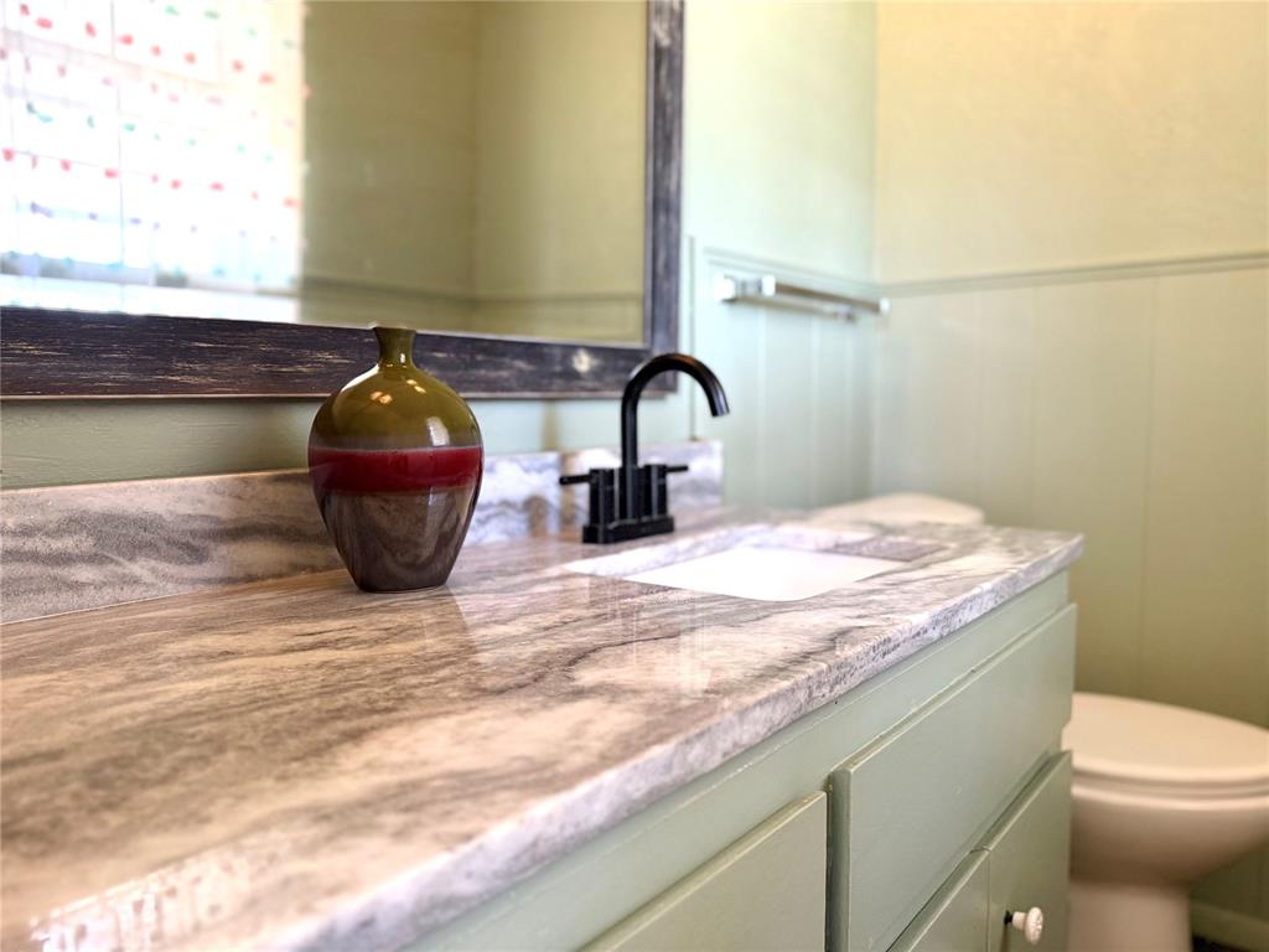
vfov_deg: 56.8
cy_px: 476
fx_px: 880
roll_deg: +1.2
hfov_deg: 71.6
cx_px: 634
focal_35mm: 24
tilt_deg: -5.1
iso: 320
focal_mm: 6.76
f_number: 1.78
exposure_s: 1/60
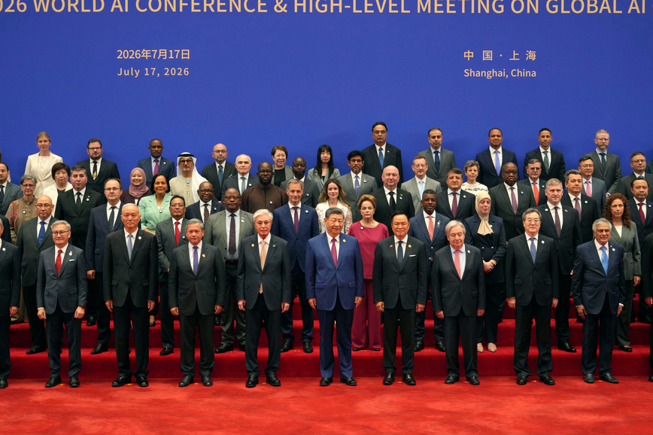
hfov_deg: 33.9
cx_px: 319
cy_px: 194
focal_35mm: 59
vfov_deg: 23.0
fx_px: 1070
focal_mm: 50
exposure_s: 1/250
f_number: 4
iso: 640
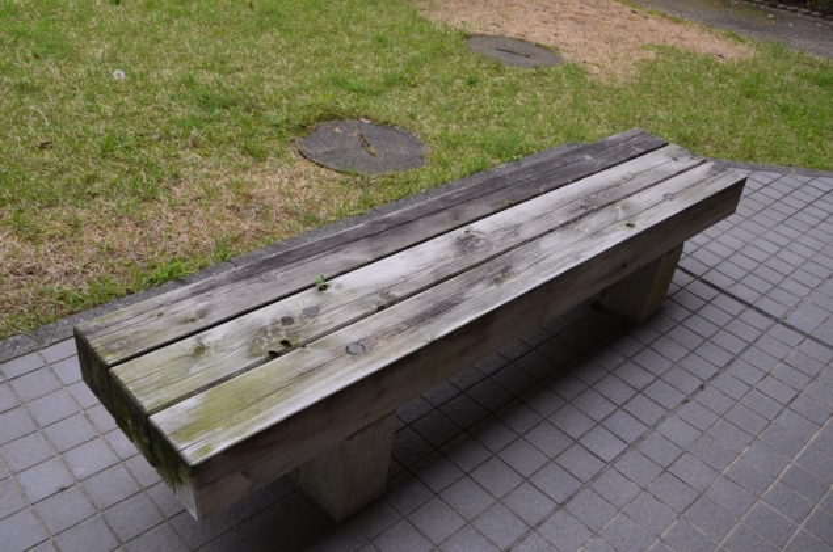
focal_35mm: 32
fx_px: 728
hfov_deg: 59.6
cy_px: 276
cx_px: 416
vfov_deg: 41.6
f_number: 7.1
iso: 200
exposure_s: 1/200
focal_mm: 21
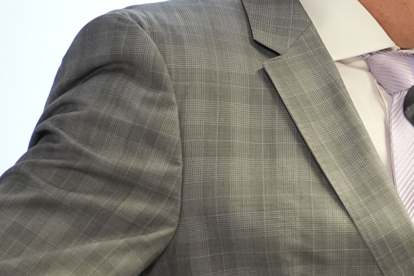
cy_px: 140
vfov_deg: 3.6
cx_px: 637
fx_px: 4393
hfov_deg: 5.3
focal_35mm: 382
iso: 3200
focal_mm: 92
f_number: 2.8
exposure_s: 1/400
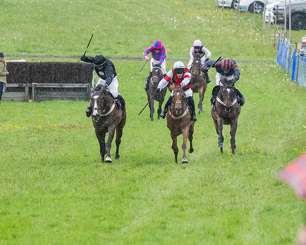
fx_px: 5559
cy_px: 143
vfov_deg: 2.5
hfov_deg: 3.2
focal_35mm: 614
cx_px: 210
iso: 2000
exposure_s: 1/1000
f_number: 4
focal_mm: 210
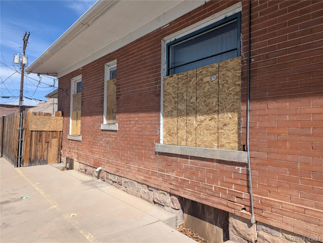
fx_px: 224
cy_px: 122
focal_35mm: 24
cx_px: 162
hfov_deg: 71.5
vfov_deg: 56.9
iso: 41
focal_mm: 6.81
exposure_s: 1/2179
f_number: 1.85
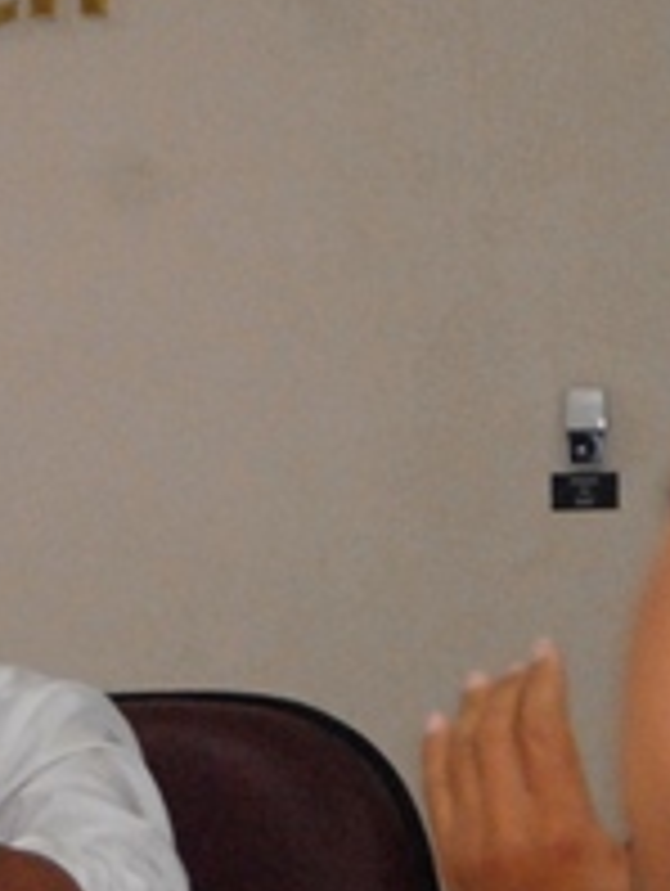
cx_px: -477
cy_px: 734
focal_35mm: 308
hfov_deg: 4.8
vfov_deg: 6.4
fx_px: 7931
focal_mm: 66
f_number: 5.3
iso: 800
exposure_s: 1/100
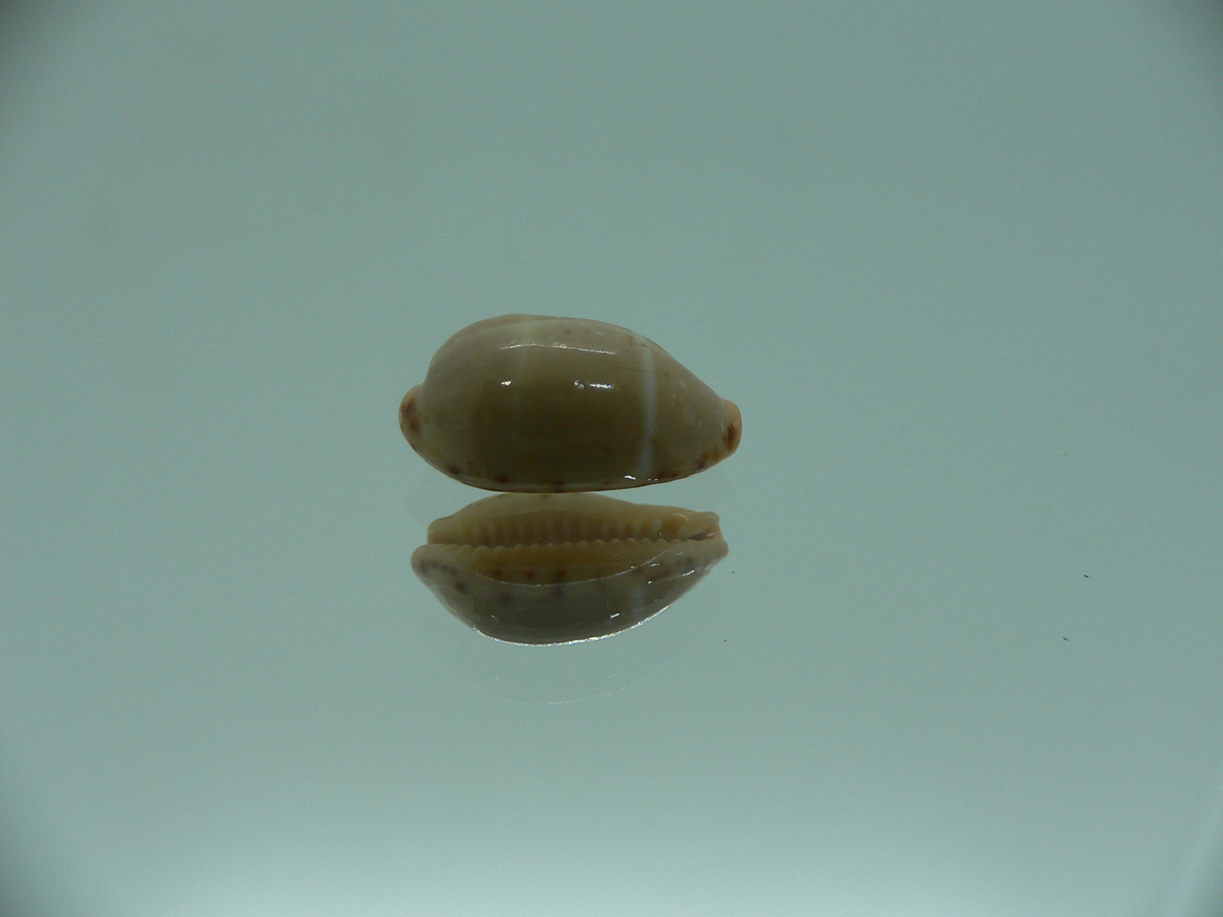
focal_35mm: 35
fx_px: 1237
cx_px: 612
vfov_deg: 40.7
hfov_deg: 52.6
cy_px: 458
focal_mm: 4.6
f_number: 2.8
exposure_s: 1/80
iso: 80
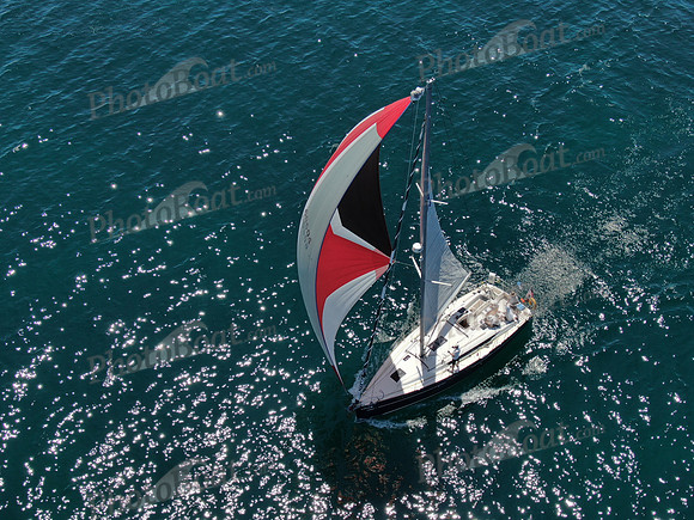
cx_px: 347
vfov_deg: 30.3
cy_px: 260
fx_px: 962
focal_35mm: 48
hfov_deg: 39.7
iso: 100
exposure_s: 1/1000
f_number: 3.8
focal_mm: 8.6
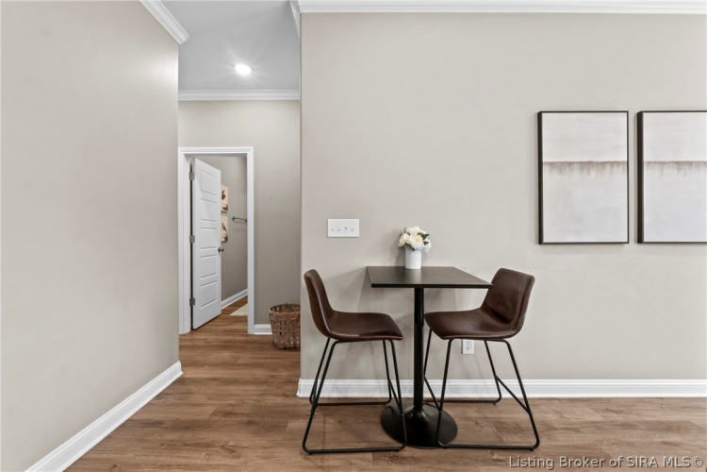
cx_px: 354
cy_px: 236
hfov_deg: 100.4
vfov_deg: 77.3
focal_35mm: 15
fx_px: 295
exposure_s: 1/1.25
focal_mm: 10
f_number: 11
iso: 400
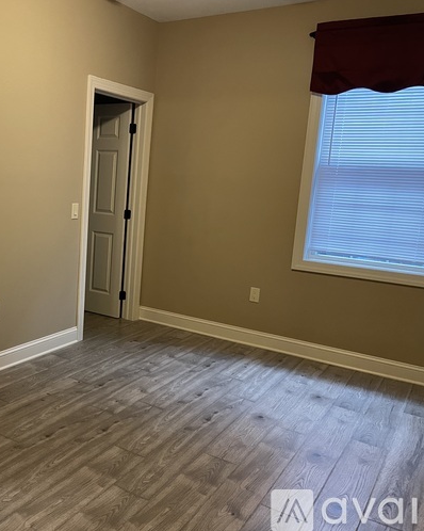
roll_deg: -2.9
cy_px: 266
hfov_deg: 41.6
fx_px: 534
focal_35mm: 34
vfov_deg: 52.9
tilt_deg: -9.5
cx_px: 88
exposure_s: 1/40
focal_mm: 4.2
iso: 320
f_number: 1.6
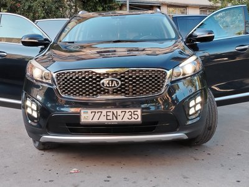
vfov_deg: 30.9
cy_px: 94
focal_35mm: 47
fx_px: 338
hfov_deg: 40.4
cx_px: 124
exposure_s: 1/100
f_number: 1.75
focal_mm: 5.25
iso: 131
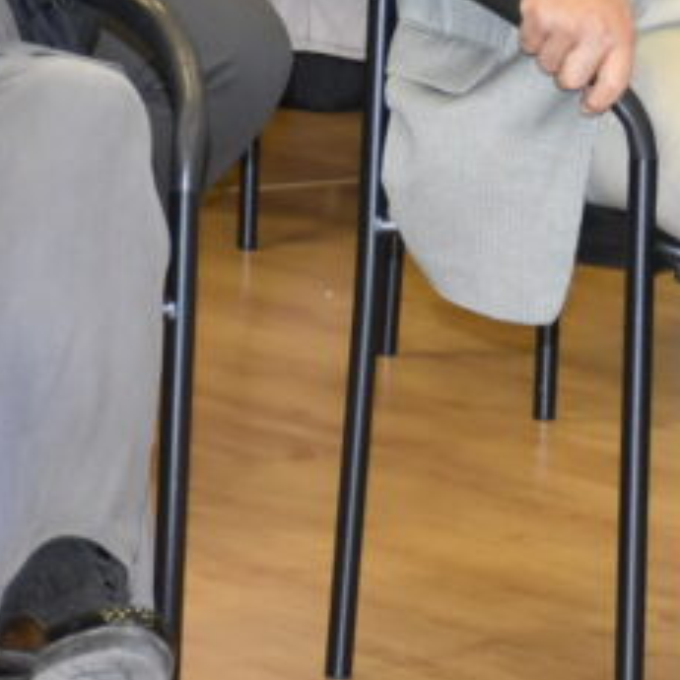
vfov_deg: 6.4
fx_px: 6045
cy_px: -296
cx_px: 878
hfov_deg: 6.4
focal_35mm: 272
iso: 1600
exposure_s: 1/60
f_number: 5.6
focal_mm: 48
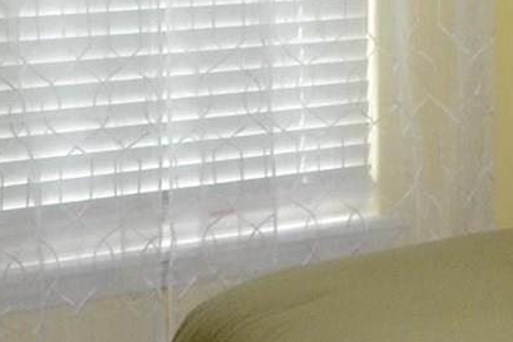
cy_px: -86
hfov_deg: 14.9
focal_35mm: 114
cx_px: 1011
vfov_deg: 11.7
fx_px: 1624
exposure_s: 1/60
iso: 1400
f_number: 3.5
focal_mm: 10
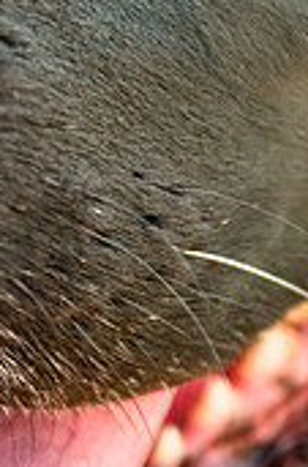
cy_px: 350
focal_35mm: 190
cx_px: 105
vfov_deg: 10.8
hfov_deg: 7.2
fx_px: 2453
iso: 400
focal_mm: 48
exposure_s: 1/800
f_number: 2.8
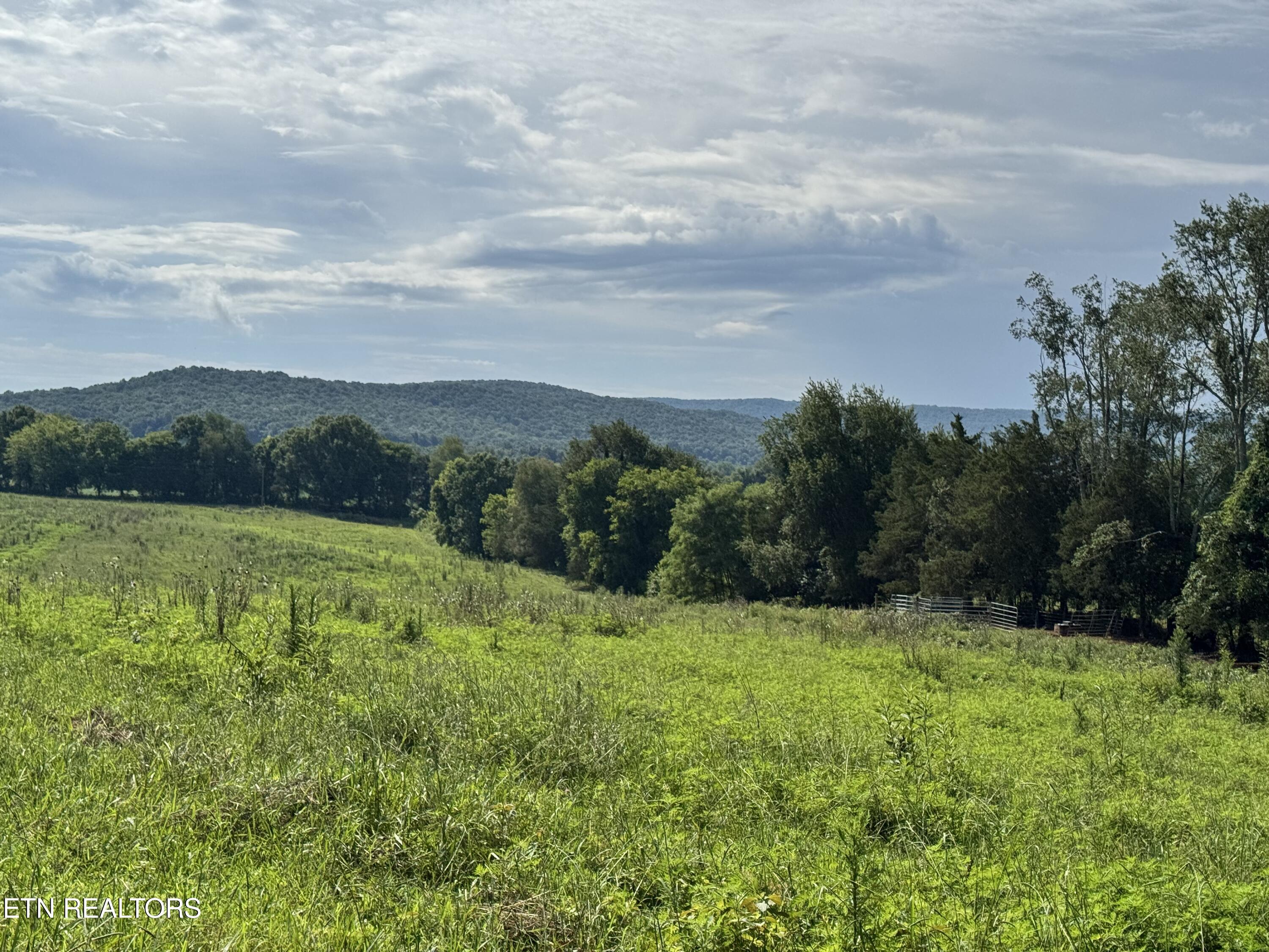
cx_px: 634
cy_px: 476
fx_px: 1760
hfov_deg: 39.7
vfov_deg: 30.3
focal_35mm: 48
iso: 80
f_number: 1.78
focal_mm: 6.76
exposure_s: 1/15385
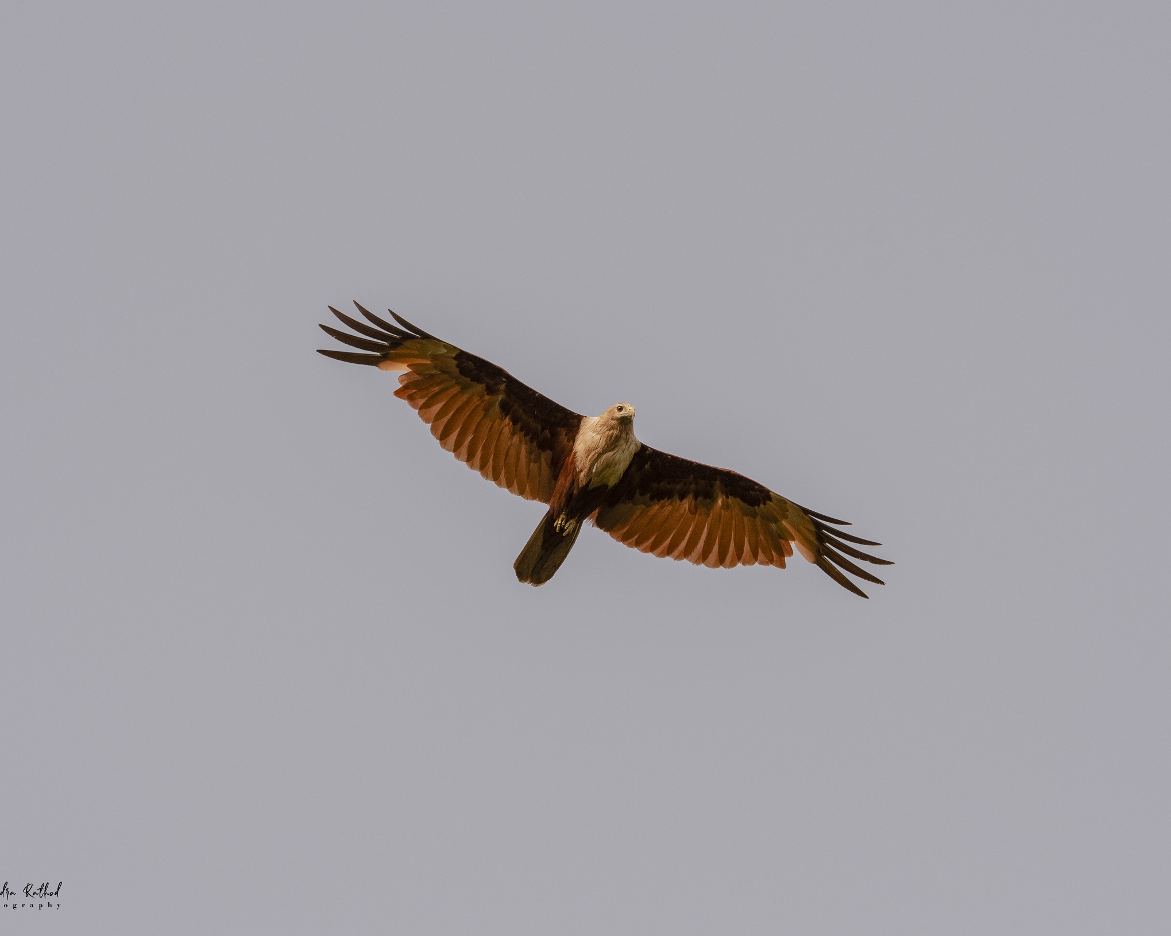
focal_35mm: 406
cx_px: 649
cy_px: 468
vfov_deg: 3.8
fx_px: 14070
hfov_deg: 4.8
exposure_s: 1/1250
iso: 400
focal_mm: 240
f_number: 6.3
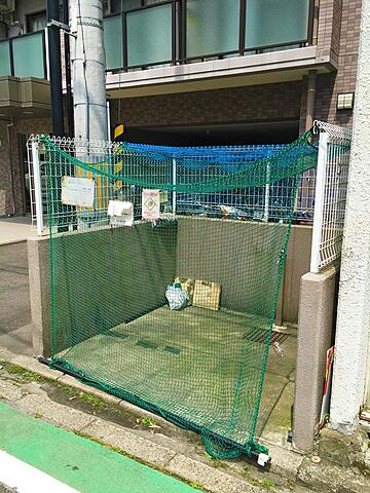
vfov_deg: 61.7
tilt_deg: -8.1
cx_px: 185
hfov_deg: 48.2
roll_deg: -0.4
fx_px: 413
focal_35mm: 29
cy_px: 246
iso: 25
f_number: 2.2
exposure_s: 1/894
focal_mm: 4.15
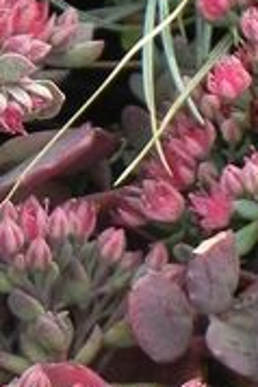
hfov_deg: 2.3
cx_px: -43
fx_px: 6473
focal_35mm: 601
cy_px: 313
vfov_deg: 3.4
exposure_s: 1/250
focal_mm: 23
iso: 160
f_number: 5
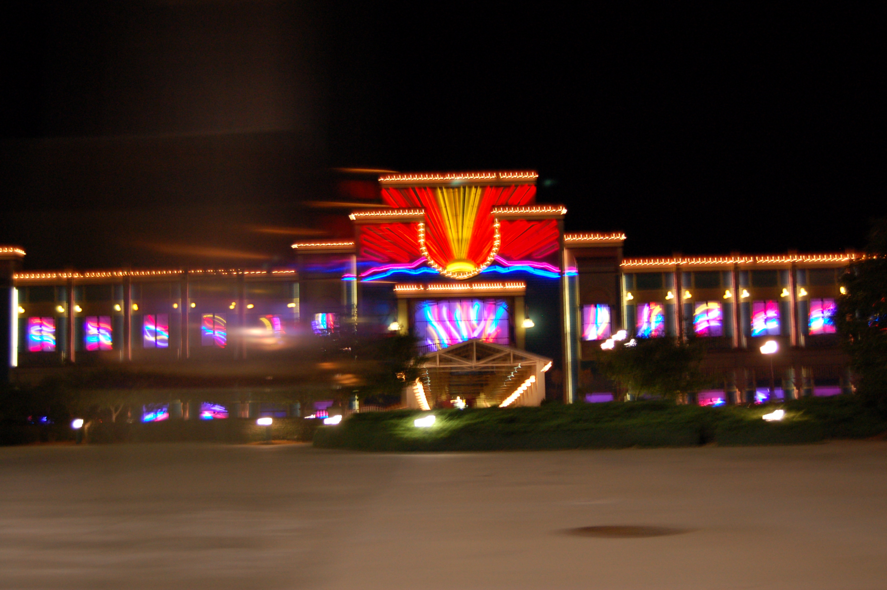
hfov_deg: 41.1
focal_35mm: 48
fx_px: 1182
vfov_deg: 28.0
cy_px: 295
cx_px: 444
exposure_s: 1/8
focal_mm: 32
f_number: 4.5
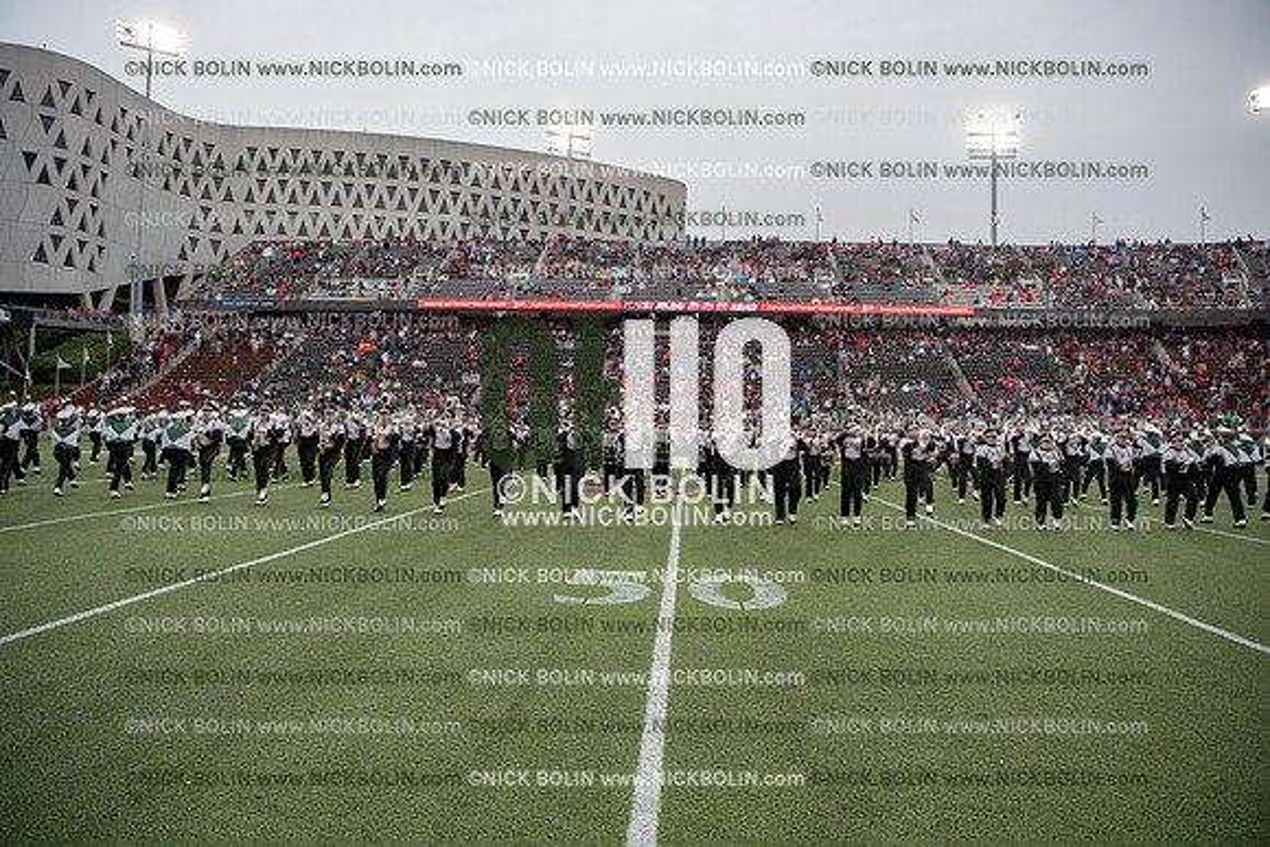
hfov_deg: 73.7
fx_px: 847
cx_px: 635
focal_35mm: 24
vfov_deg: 53.2
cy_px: 424
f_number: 3.5
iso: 250
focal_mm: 24
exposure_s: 1/500
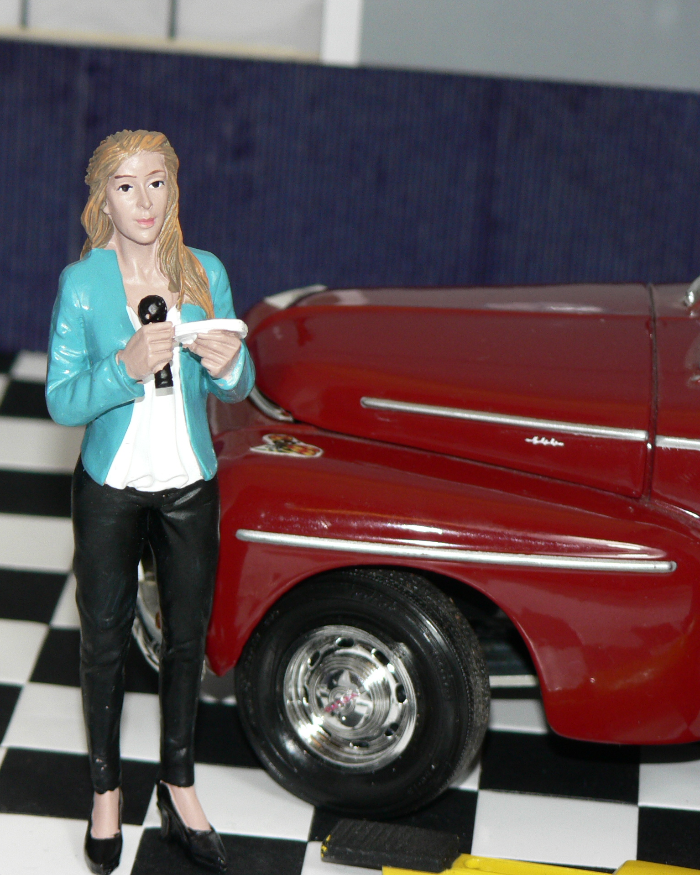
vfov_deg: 12.1
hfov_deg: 9.7
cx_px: 118
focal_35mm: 159
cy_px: 437
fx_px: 4117
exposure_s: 1/60
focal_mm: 20.3
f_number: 3.2
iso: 100
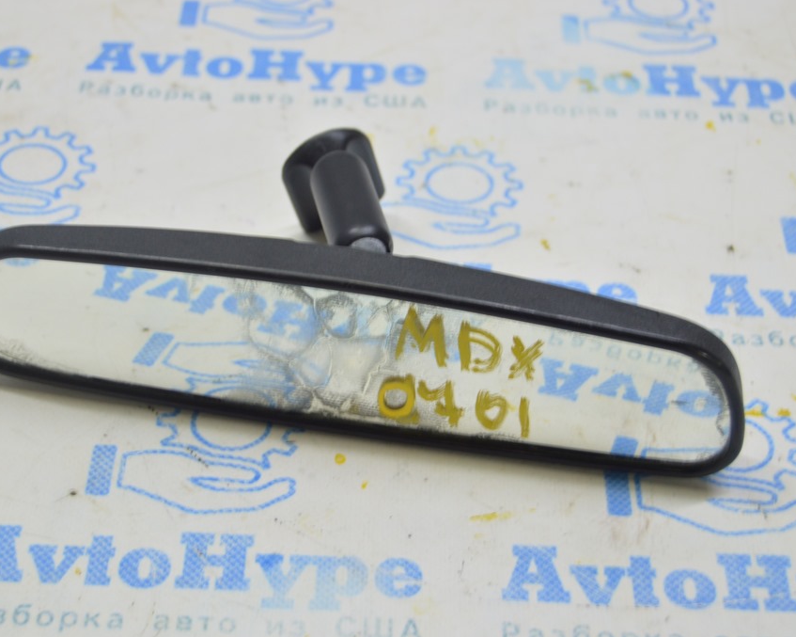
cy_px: 318
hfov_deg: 24.9
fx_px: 1803
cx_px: 355
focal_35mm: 77
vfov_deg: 20.0
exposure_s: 1/20
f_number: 5.6
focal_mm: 45
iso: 400
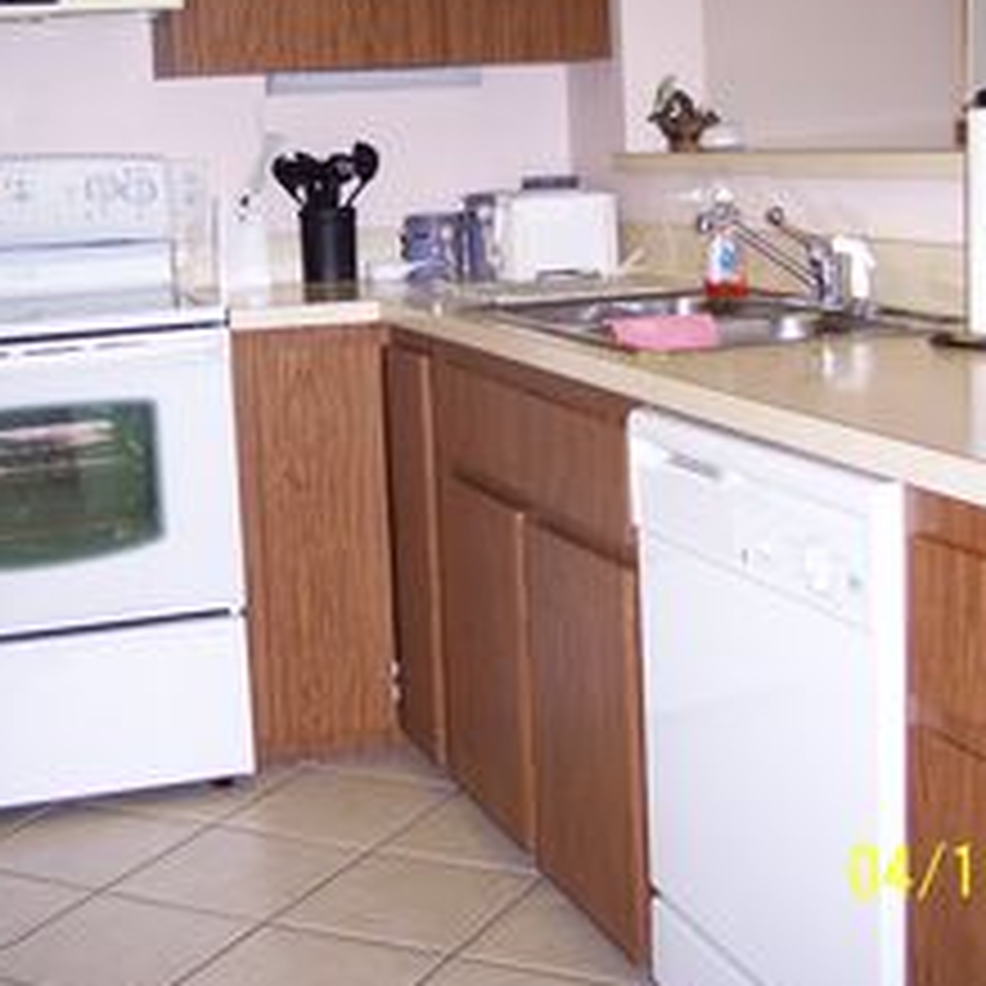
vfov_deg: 29.5
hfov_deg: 29.5
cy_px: 414
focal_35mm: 58
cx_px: 446
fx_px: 1869
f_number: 2.8
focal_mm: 8
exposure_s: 1/60
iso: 140
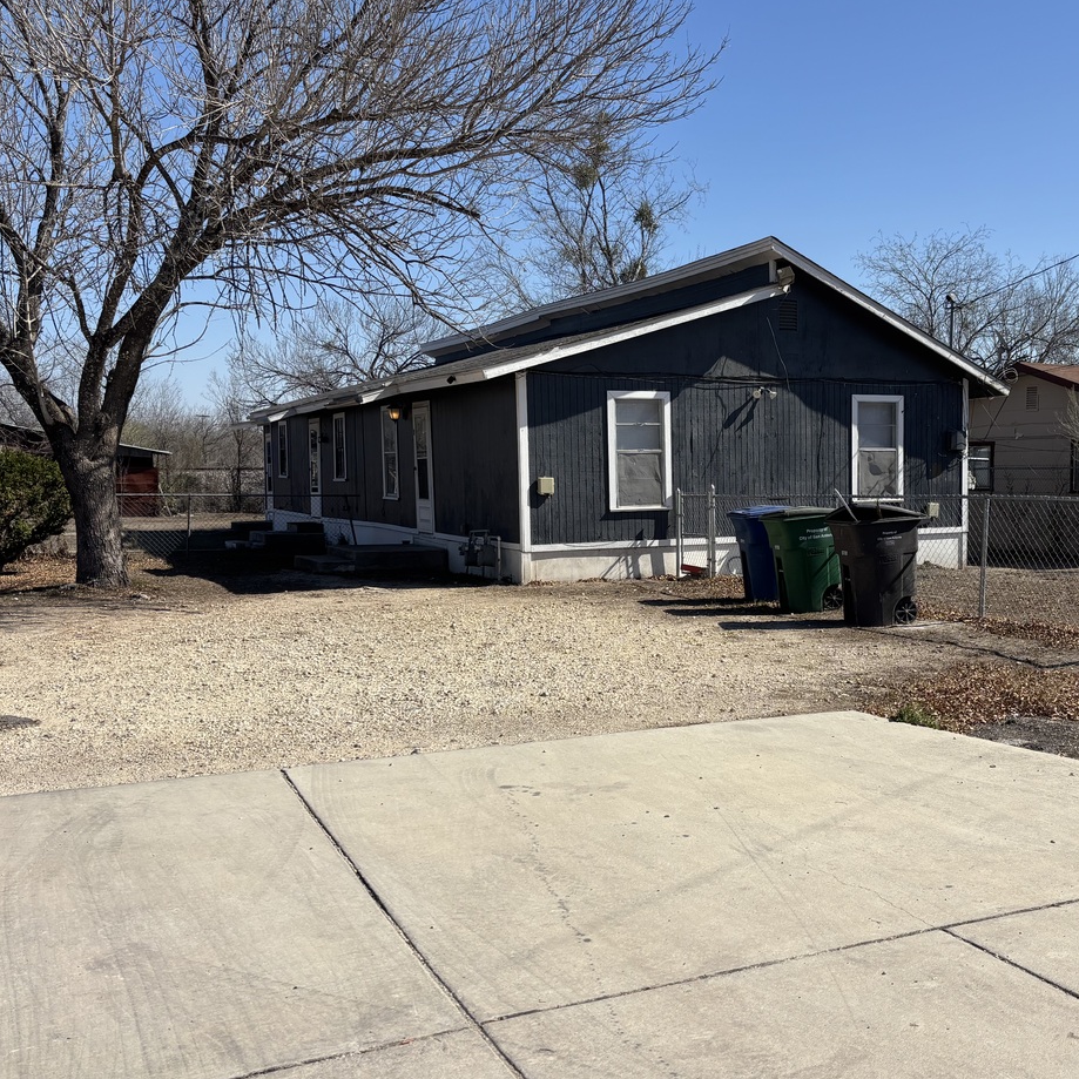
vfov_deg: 46.0
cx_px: 751
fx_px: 1270
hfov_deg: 45.1
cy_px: 548
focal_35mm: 36
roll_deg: -2.7
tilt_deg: -1.8
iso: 50
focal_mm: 5.96
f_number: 1.6
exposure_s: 1/4854
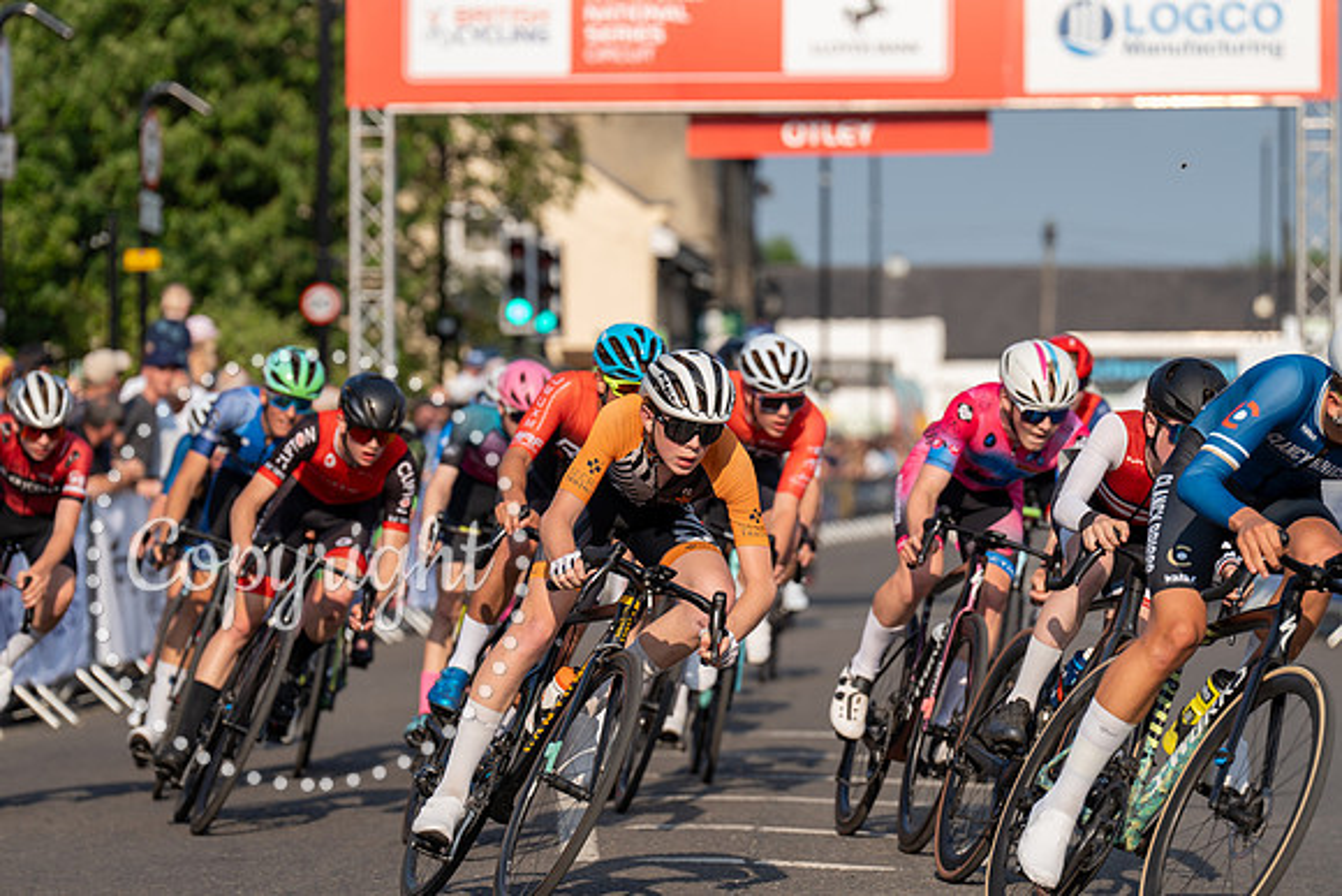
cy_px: 448
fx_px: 7233
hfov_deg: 10.6
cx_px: 671
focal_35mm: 194
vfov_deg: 7.1
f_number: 4.5
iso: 160
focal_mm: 194
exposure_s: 1/1000
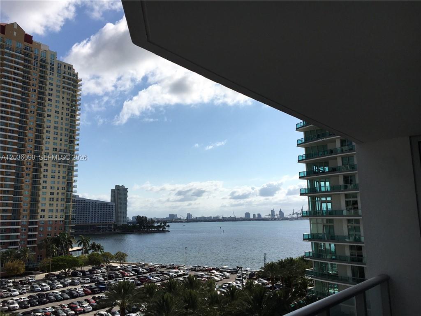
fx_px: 353
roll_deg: +0.3
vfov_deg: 48.2
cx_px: 210
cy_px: 158
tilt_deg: +9.6
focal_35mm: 29
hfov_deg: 61.7
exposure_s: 1/4525
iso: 25
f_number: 2.2
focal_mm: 4.15
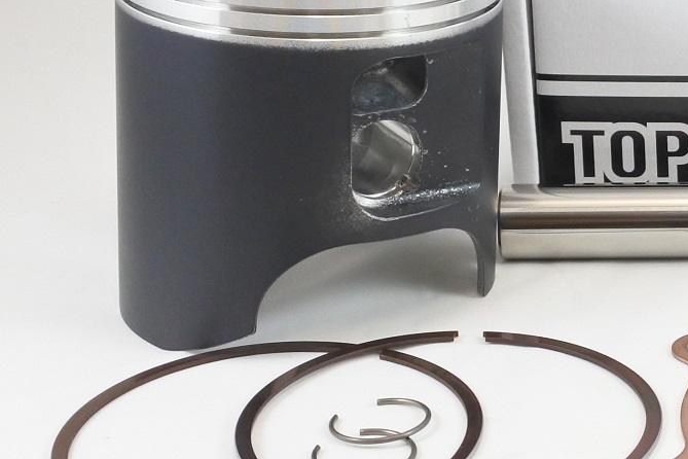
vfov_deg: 14.9
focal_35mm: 91
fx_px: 1739
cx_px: 806
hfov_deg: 21.0
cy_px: 54
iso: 560
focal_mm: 12.6
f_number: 3.8
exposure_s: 1/125
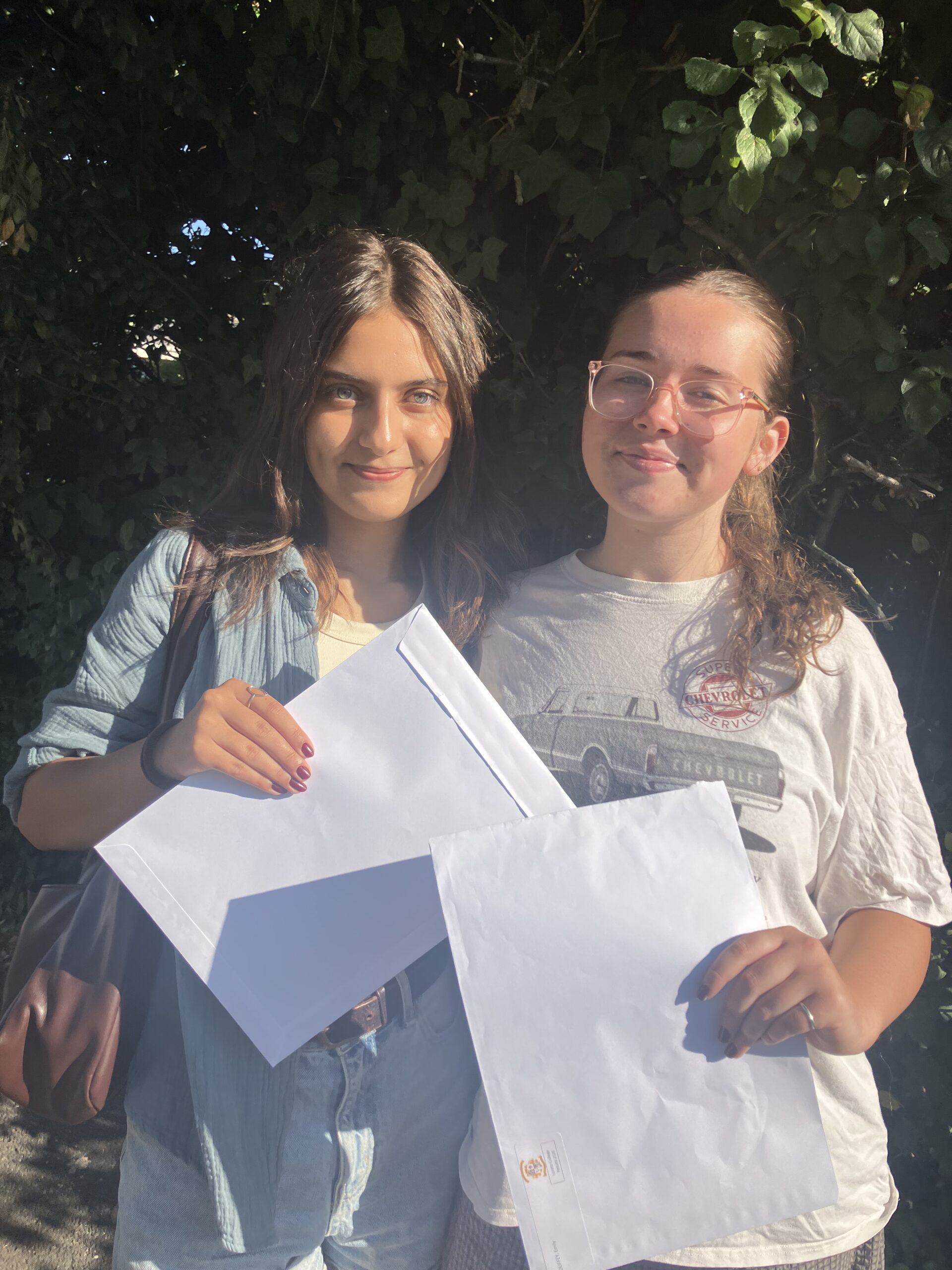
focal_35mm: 28
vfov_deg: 63.4
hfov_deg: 49.7
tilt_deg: -9.7
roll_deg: -0.8
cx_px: 476
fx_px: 1027
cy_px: 635
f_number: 1.8
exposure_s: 1/1736
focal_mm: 3.99
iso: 32
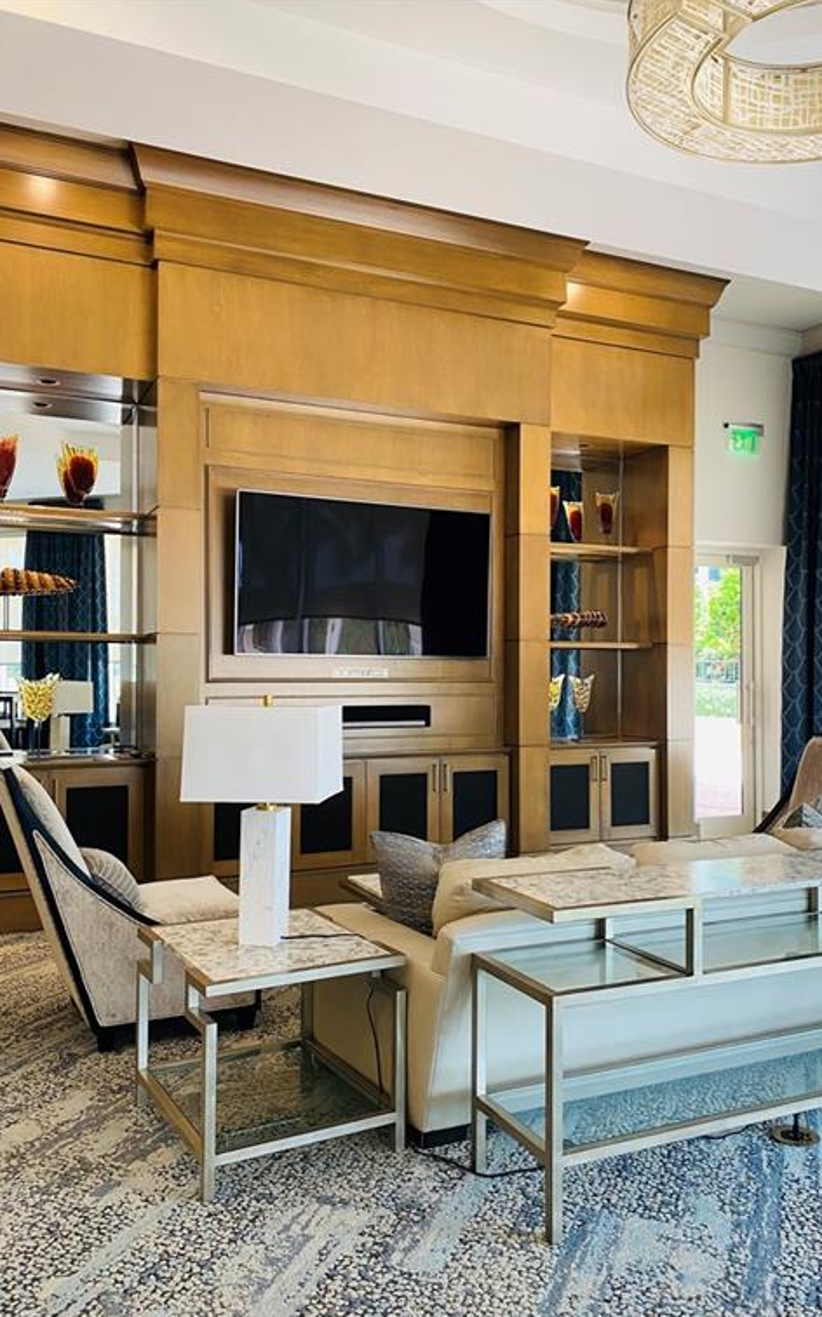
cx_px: 446
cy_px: 664
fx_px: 1004
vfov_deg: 66.5
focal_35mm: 28
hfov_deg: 44.5
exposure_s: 1/60
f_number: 1.8
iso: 100
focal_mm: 4.25
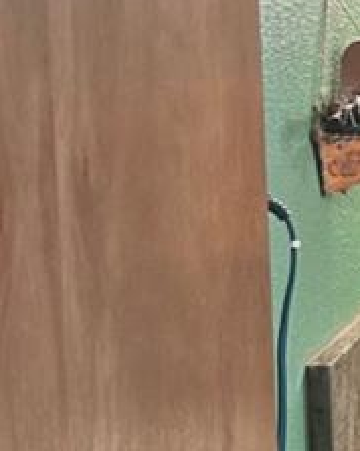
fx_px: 2281
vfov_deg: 11.2
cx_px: 972
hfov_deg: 8.1
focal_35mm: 171
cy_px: 75
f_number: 1.5
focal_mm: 5.7
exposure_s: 1/60
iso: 100
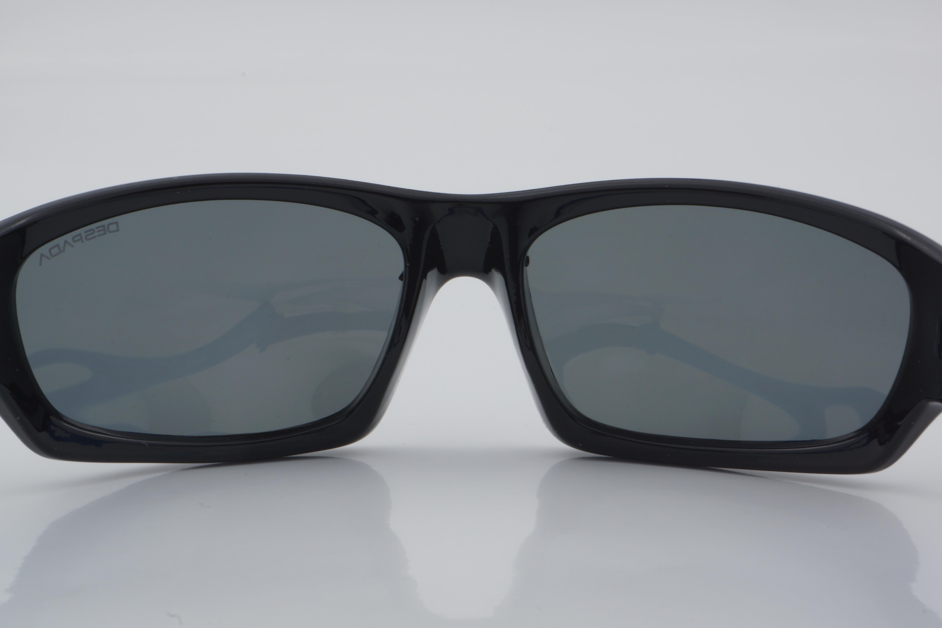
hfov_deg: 24.6
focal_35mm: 82
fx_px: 2159
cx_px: 471
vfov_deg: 16.6
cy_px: 314
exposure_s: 1/4
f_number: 32
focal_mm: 55
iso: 100
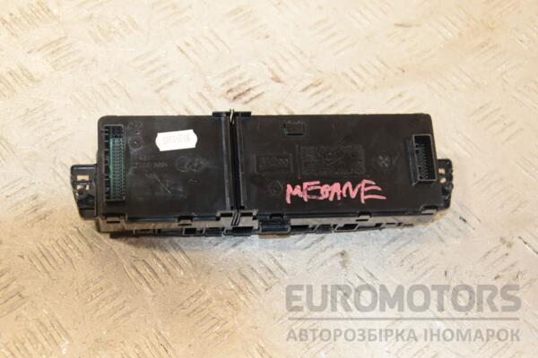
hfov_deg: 31.9
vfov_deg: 21.6
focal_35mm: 63
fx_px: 941
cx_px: 269
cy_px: 179
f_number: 5.6
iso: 1600
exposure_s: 1/200
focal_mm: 42
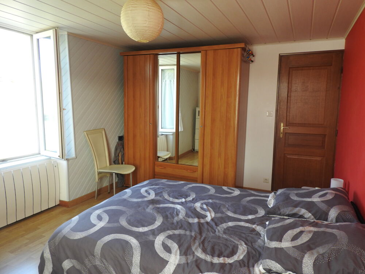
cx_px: 182
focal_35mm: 24
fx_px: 253
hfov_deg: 71.6
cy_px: 137
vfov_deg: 56.8
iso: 160
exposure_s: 1/30
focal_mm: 4.3
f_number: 3.3
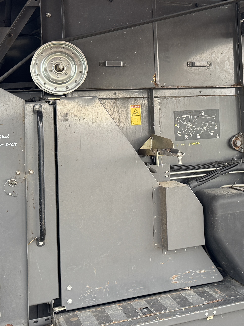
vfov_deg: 35.6
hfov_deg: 26.7
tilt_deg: +2.3
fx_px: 498
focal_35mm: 53
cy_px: 93
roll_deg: +3.7
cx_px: 213
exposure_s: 1/121
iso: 200
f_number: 1.78
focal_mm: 6.76
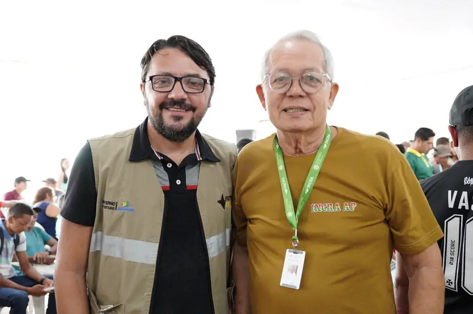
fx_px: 473
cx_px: 236
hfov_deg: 53.2
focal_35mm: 36
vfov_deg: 36.8
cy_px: 157
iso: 3200
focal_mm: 24
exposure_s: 1/100
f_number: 2.8
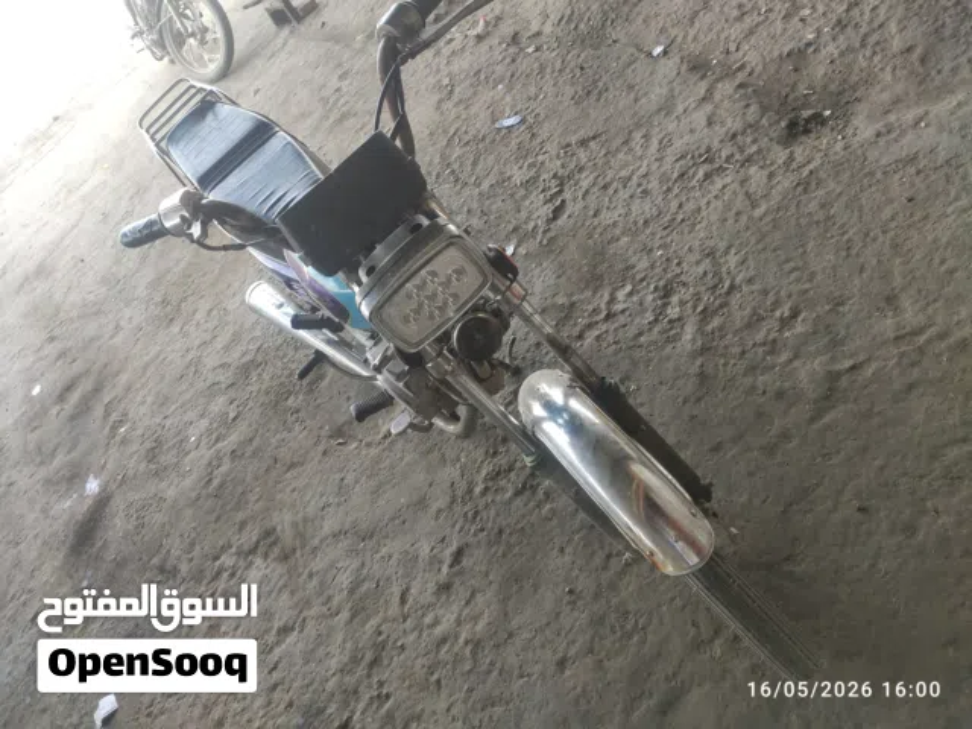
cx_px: 486
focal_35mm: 26
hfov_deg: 67.3
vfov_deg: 53.1
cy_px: 364
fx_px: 730
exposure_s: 1/100
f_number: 1.75
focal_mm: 4.77
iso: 126
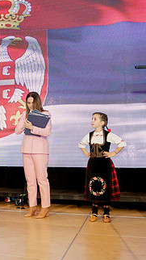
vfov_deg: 41.3
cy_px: 121
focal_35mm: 50
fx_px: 344
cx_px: -17
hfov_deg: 22.5
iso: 2500
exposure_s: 1/250
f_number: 4
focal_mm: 24
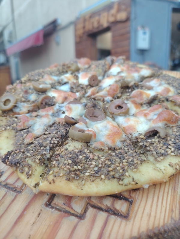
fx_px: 166
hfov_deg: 56.8
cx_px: 90
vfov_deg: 71.6
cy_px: 120
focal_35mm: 24
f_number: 1.75
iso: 416
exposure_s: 1/33.3
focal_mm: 5.25
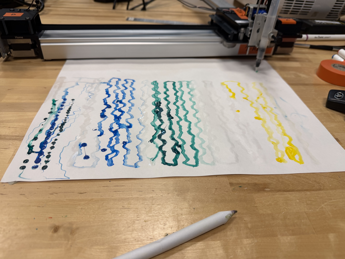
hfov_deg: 71.6
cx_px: 172
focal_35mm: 24
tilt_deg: -39.1
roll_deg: -5.5
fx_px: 239
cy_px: 130
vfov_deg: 56.8
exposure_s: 1/120
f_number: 1.78
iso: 100
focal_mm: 6.76
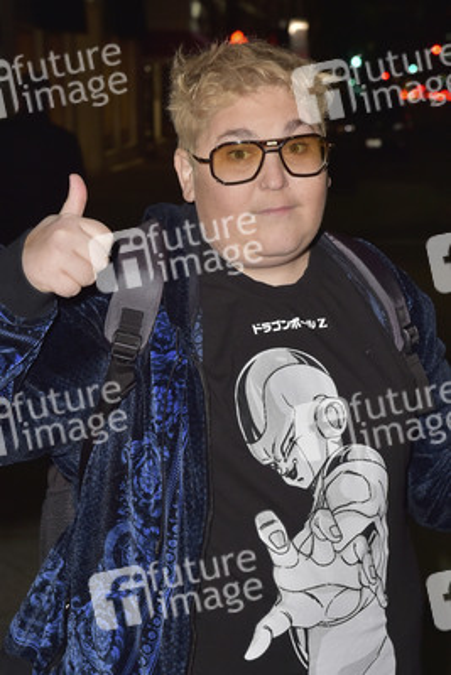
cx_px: 226
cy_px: 338
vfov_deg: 34.5
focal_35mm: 58
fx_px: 1089
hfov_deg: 23.4
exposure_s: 1/320
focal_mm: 58
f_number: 6.3
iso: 1000
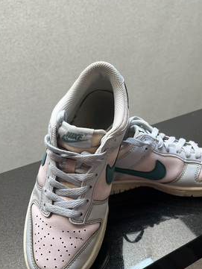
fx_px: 280
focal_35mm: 36
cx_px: 119
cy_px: 142
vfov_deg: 51.3
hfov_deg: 39.5
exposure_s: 1/108
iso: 125
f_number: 1.6
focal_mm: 5.1
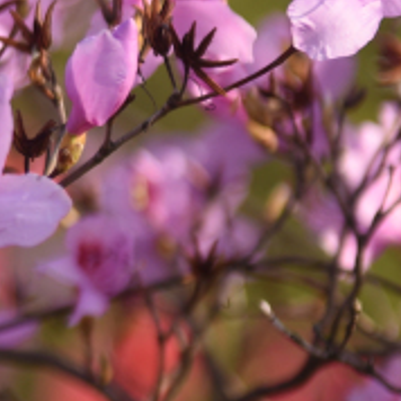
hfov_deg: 5.1
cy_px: 60
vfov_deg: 5.2
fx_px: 4377
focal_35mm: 334
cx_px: -550
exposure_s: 1/640
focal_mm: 70
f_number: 2.8
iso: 100
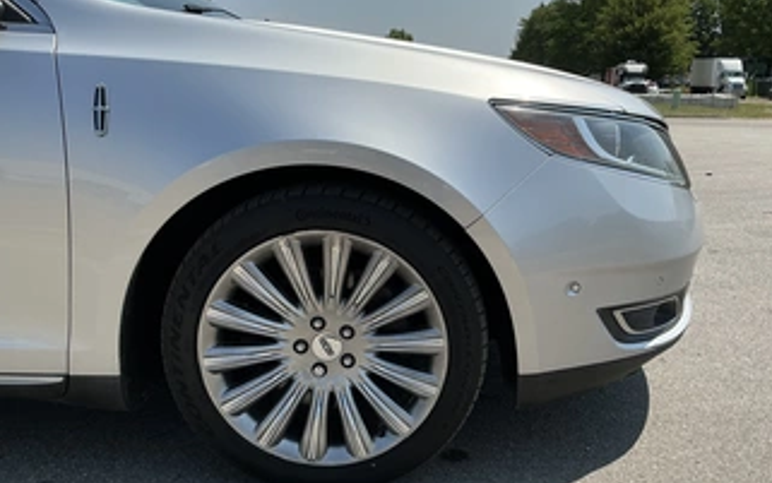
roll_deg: -0.2
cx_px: 452
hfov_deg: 52.5
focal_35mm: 37
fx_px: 779
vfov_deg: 34.4
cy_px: 281
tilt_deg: -12.1
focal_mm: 3
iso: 25
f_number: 1.8
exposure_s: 1/2227
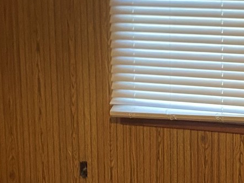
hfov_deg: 16.2
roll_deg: -1.0
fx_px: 839
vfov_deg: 12.5
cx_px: 246
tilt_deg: -10.0
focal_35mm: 119
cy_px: 108
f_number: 1.8
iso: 250
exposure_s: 1/60
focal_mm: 4.25
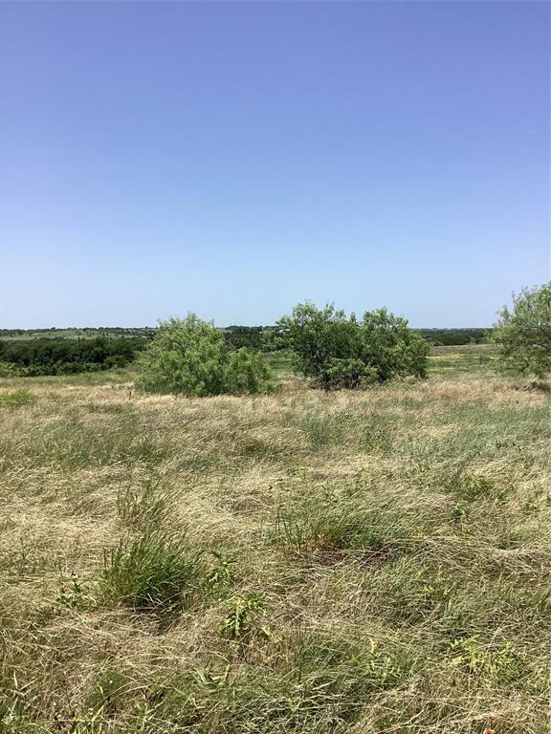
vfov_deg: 58.4
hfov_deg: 45.4
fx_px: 658
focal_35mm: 31
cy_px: 367
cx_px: 276
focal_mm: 3.3
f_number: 2.4
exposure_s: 1/1631
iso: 25
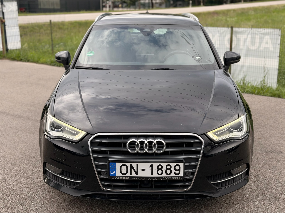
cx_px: 142
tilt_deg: -14.7
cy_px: 106
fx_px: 395
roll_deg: +1.3
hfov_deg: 39.7
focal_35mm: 48
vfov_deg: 30.3
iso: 64
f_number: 1.78
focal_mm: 6.76
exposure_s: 1/1000
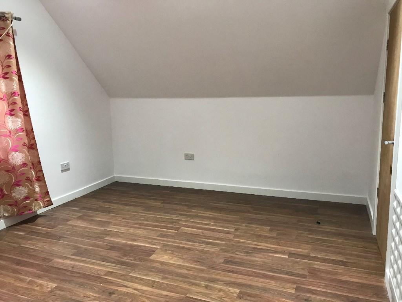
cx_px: 201
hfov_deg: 63.4
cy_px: 151
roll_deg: +0.6
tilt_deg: -9.8
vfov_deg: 49.7
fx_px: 325
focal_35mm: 28
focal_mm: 3.99
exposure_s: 1/17
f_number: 1.8
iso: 64
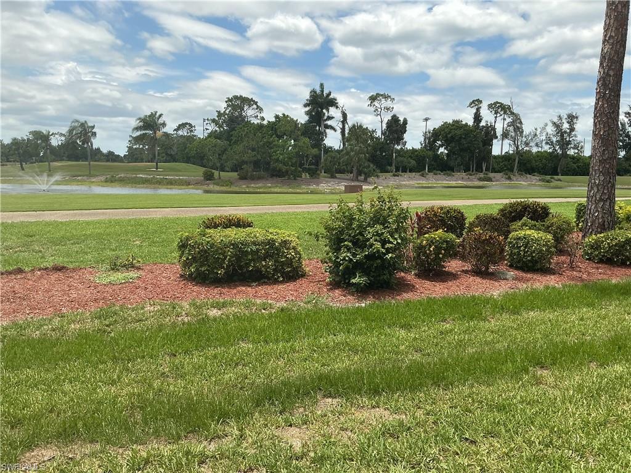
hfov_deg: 61.7
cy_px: 236
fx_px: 529
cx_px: 316
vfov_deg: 48.2
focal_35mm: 29
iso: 25
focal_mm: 3
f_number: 1.8
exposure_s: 1/2227
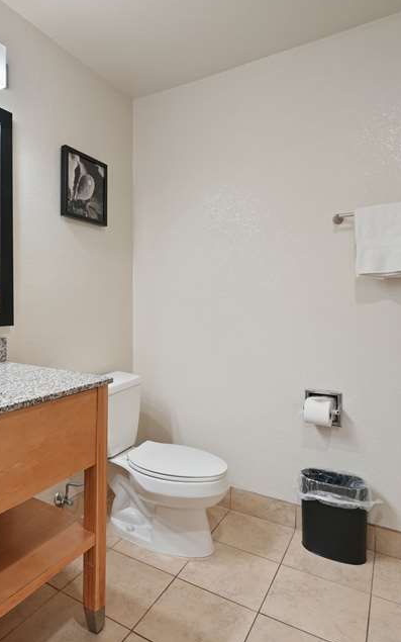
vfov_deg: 77.1
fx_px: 402
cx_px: 122
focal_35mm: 23
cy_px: 303
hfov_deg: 51.6
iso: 100
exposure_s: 1
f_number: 8
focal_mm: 14
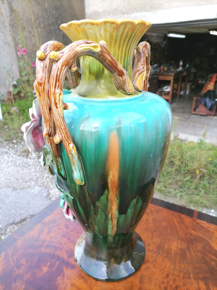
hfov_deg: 51.4
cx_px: 108
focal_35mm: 27
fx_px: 226
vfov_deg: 65.3
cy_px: 145
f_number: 1.8
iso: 50
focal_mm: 5.4
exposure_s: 1/442
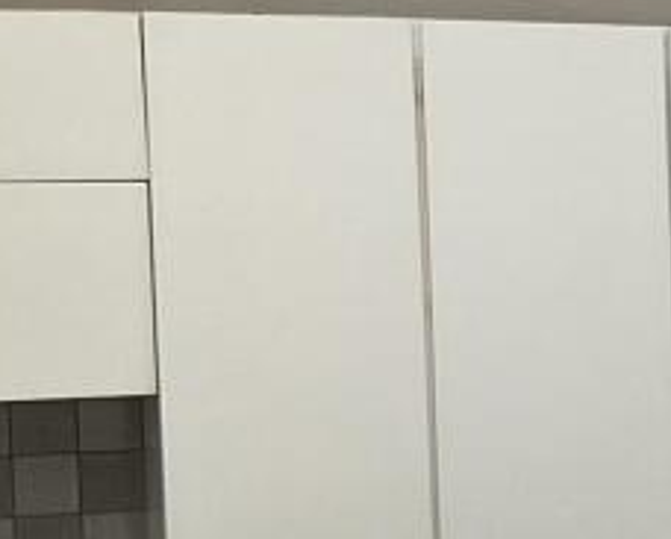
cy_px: 377
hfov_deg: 13.5
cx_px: 1236
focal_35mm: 127
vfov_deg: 12.2
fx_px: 2525
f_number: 1.8
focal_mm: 3
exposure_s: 1/122
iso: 50
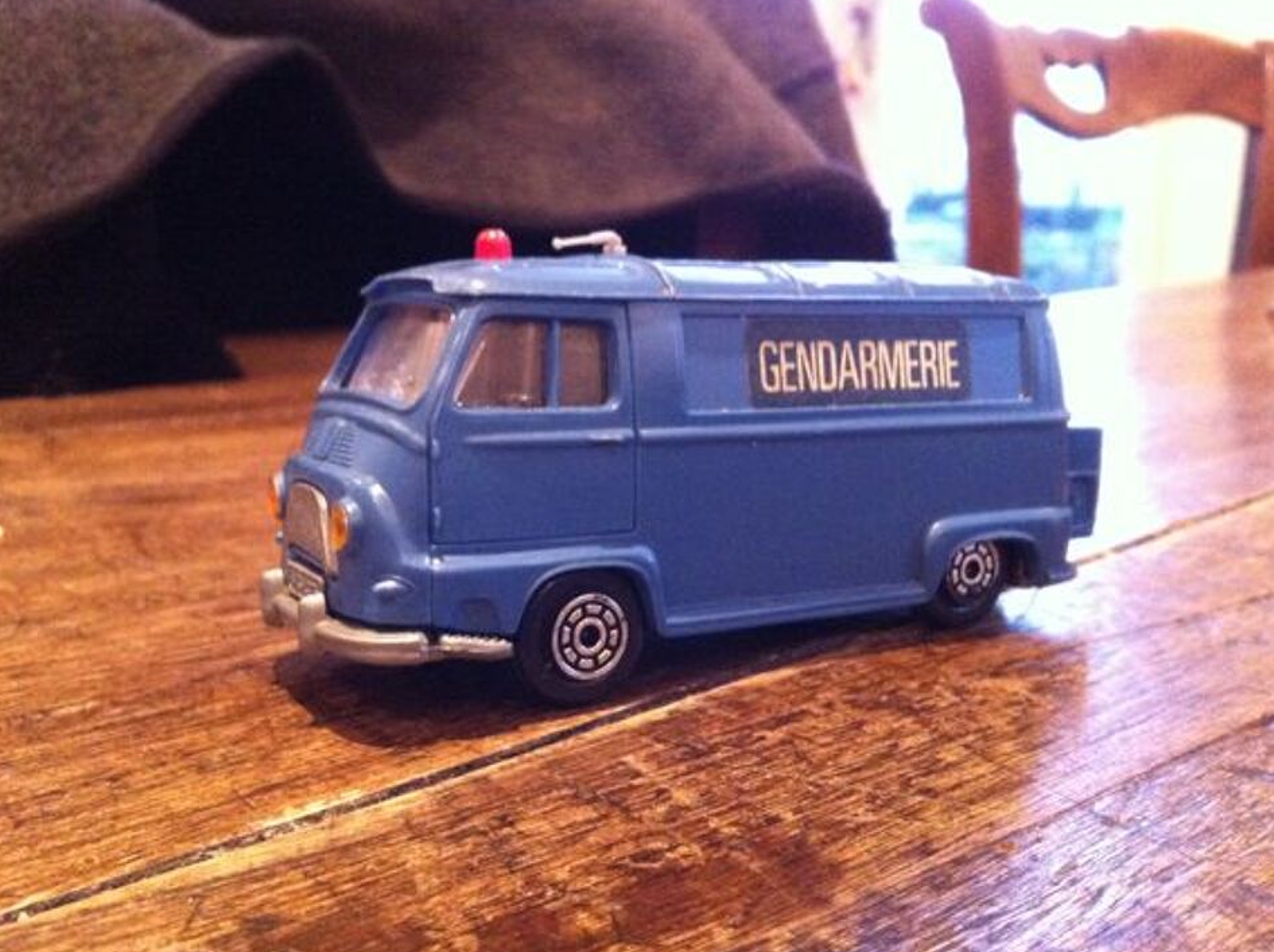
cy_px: 484
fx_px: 1360
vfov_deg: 38.6
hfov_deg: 50.2
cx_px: 603
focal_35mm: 37
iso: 800
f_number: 2.8
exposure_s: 1/17
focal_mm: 3.85
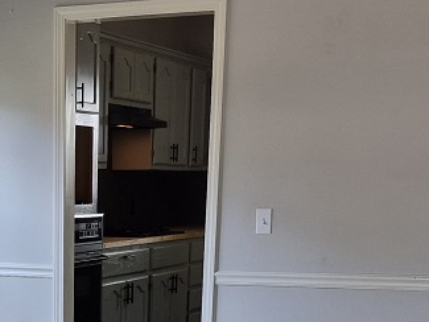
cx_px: 18
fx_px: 1054
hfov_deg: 22.3
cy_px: 442
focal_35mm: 85
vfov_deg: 16.3
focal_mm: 5.4
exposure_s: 1/120
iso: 160
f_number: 1.8
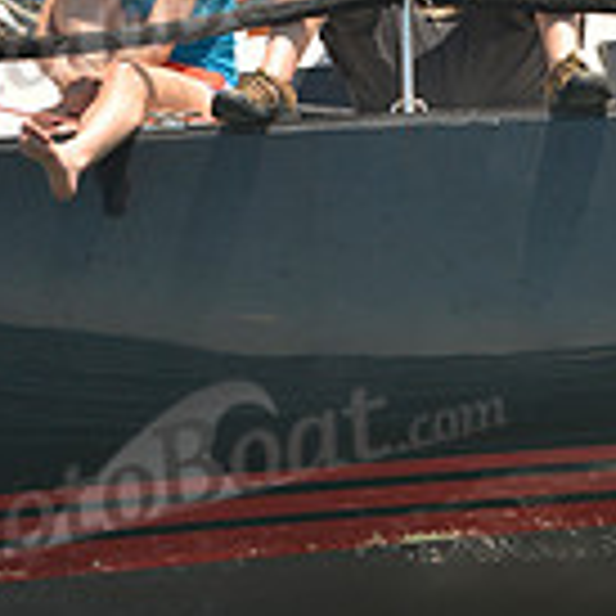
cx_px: 742
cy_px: 178
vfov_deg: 4.4
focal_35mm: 395
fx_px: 7953
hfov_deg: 4.4
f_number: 5.6
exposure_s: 1/640
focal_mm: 110
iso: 200
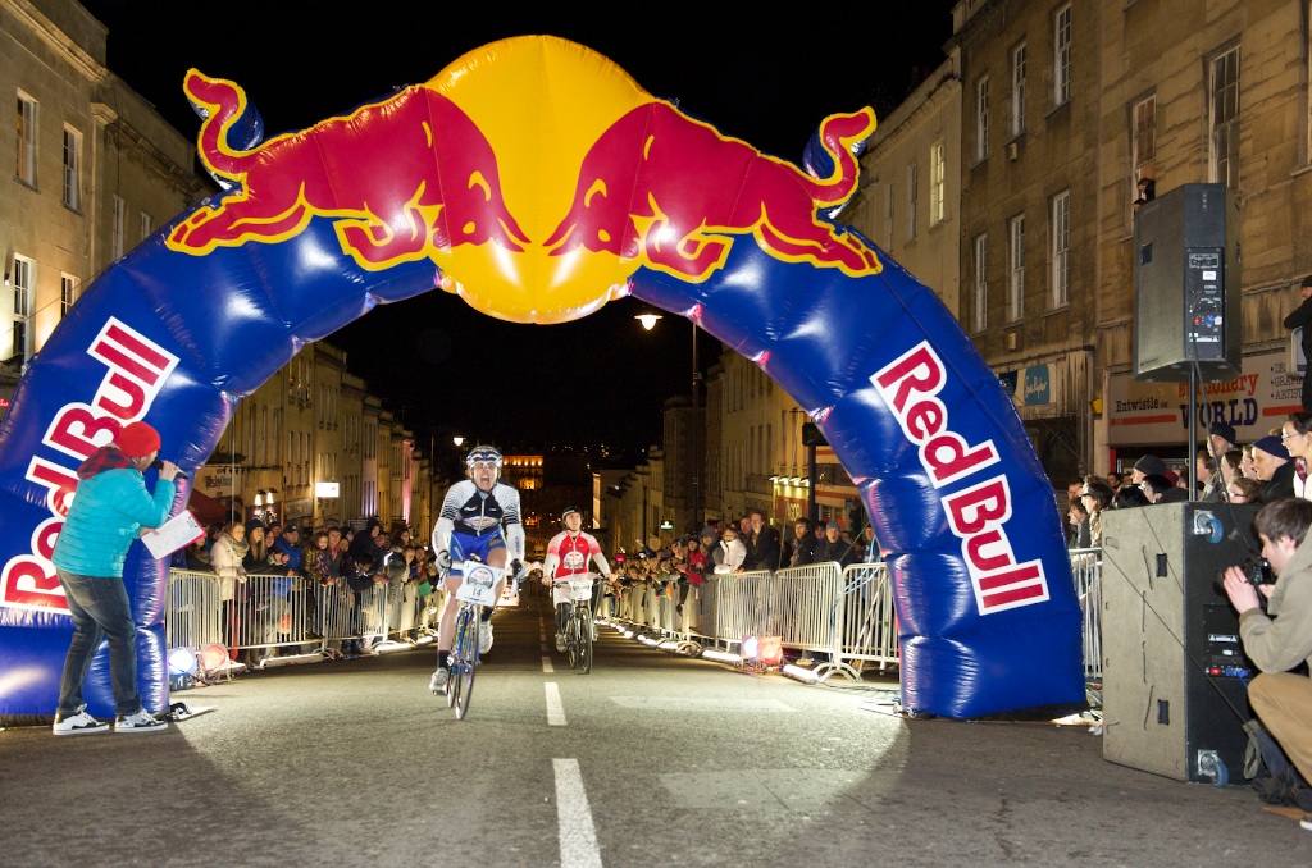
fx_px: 1382
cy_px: 434
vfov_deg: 34.9
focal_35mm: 38
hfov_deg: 50.8
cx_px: 656
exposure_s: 1/80
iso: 5000
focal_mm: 38
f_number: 5
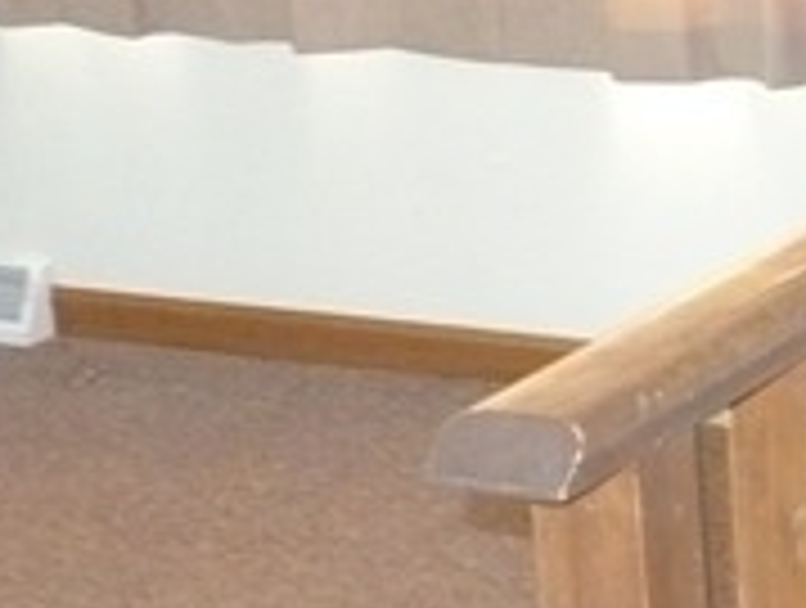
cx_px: 1306
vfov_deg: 11.0
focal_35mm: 132
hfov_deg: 13.8
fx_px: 3080
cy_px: 793
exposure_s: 1/30
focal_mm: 6.1
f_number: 2.8
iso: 400
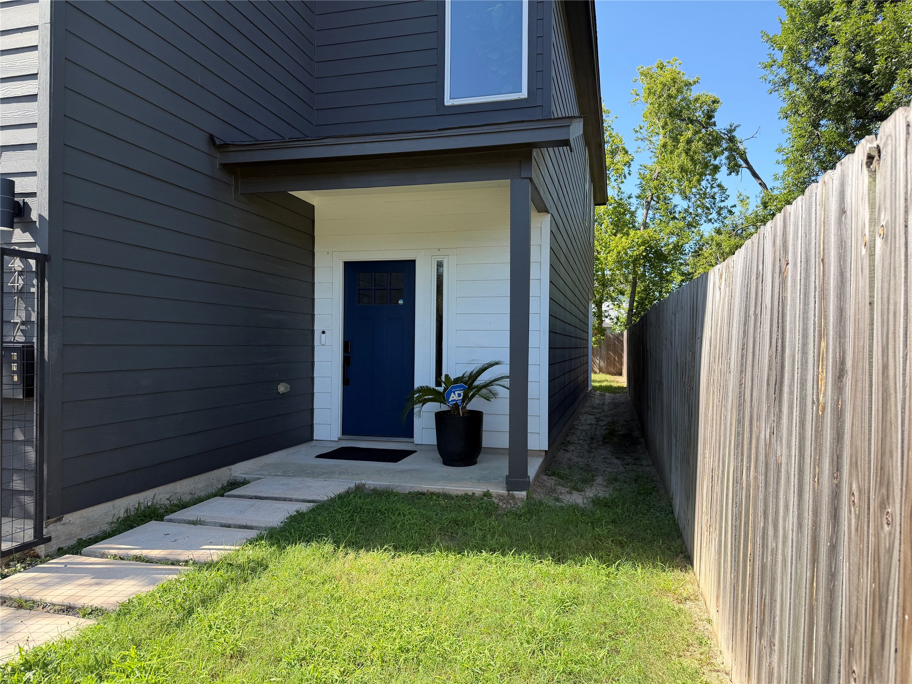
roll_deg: -0.6
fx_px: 632
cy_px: 342
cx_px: 456
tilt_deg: +0.1
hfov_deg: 71.6
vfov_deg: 56.8
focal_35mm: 24
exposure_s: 1/1192
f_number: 1.78
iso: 80
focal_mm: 6.76
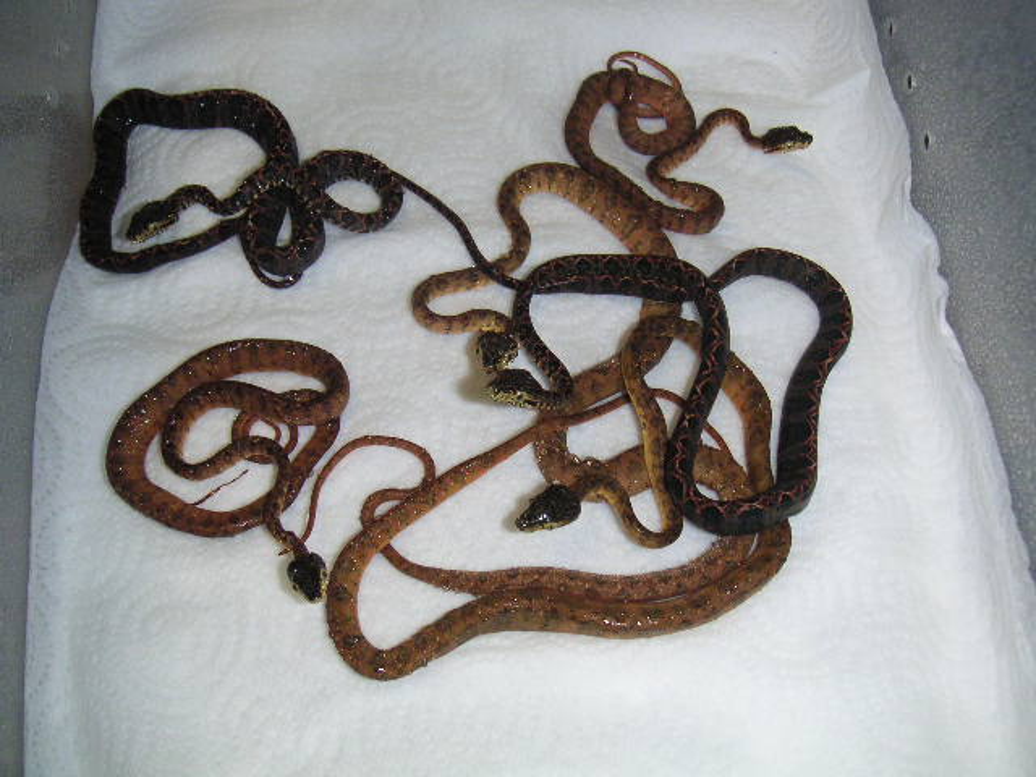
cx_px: 518
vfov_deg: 37.7
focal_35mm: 38
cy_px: 388
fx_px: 1137
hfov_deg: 49.0
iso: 160
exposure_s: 1/45
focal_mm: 6
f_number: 2.8
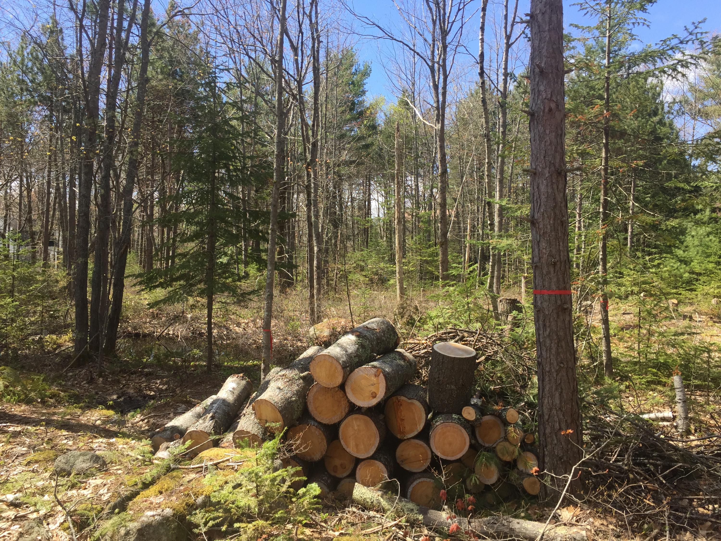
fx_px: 604
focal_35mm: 29
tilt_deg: +1.2
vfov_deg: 48.2
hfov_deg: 61.7
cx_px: 360
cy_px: 270
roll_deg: -0.1
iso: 32
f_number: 2.2
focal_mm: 4.15
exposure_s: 1/719
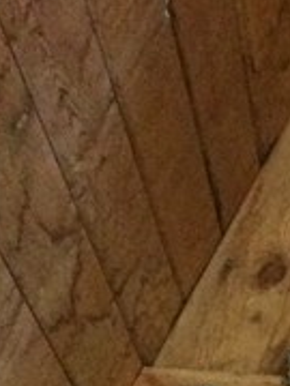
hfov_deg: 8.0
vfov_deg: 10.3
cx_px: 814
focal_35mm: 165
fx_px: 1843
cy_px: 944
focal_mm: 4.15
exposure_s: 1/30
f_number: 2.2
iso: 200
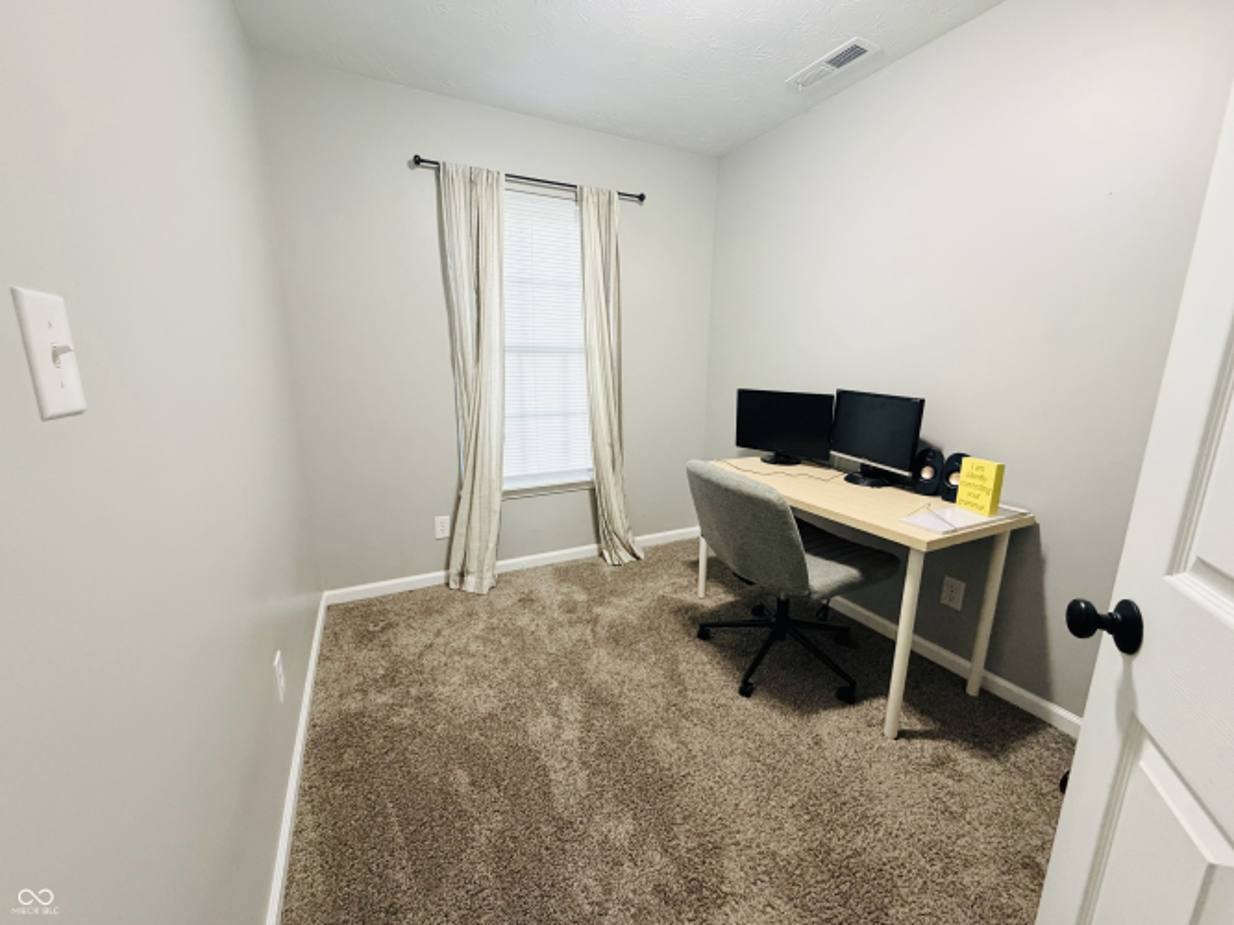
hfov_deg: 102.1
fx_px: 499
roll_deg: -0.6
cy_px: 462
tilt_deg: -12.0
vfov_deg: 85.7
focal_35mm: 14
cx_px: 617
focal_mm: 2.22
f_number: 2.2
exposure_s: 1/60
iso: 640
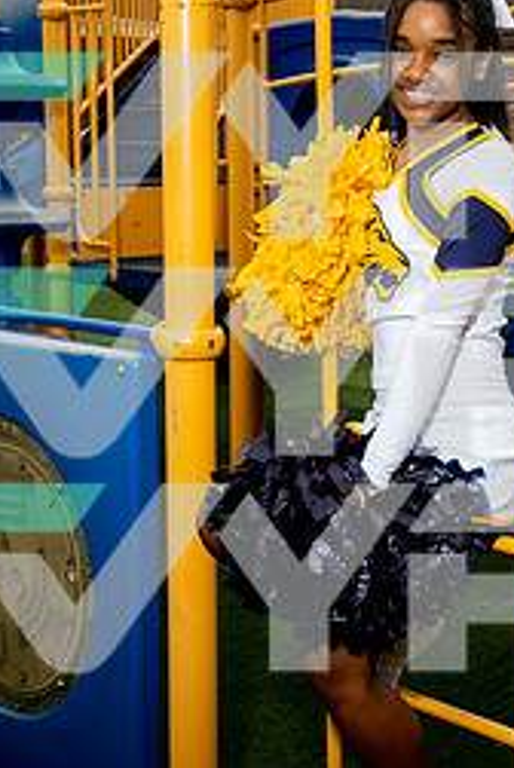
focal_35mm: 68
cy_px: 364
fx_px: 1452
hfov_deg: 19.9
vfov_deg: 29.6
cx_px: 379
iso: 250
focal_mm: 38
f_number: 5.6
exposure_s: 1/250
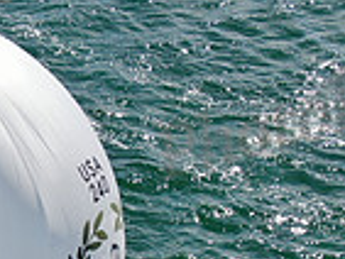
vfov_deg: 7.5
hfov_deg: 10.0
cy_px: 290
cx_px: 17
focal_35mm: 197
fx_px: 1965
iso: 100
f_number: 3.8
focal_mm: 8.6
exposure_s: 1/800
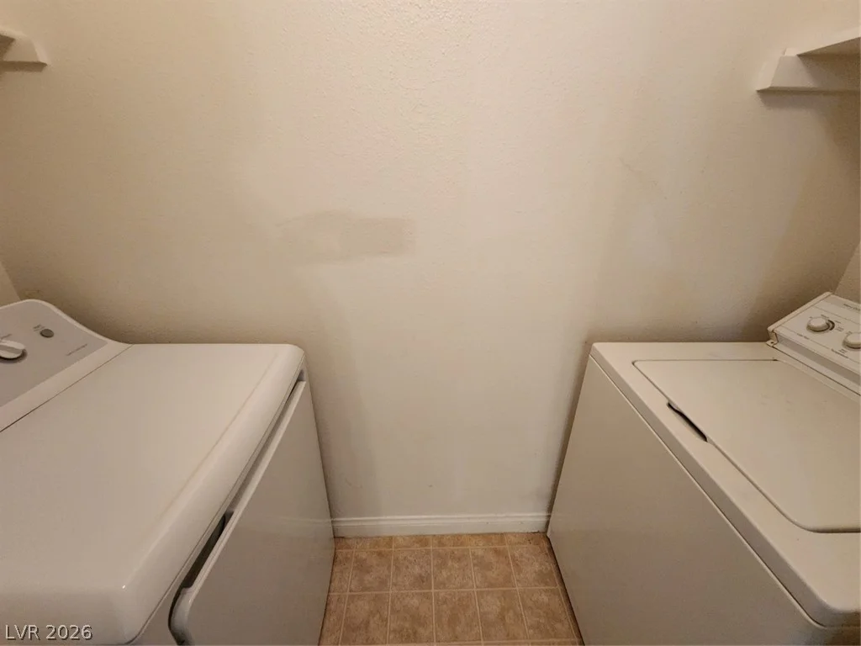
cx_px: 430
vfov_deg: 89.9
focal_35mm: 13
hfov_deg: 106.2
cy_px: 323
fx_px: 323
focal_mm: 2.2
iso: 400
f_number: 2.2
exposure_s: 1/40
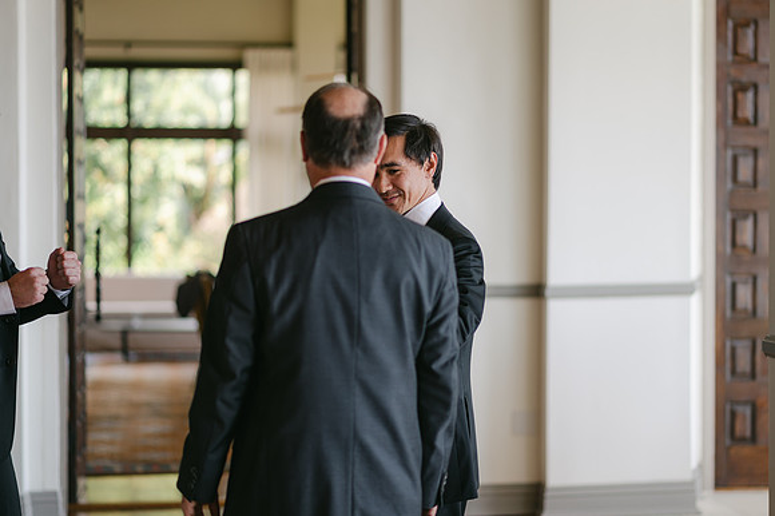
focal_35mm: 86
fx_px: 1861
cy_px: 258
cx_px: 388
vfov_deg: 15.8
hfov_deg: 23.5
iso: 100
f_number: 2
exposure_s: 1/200
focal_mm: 85
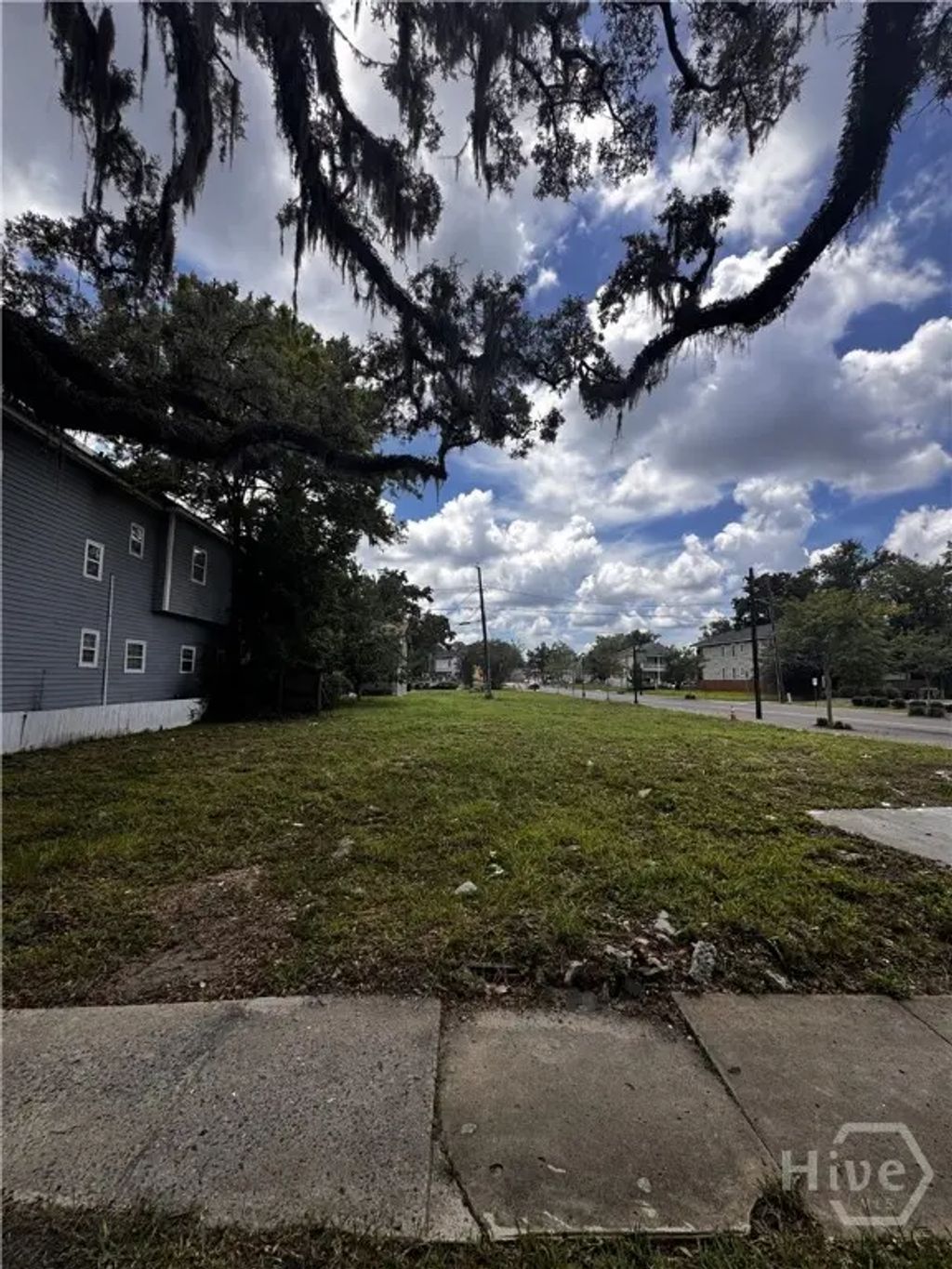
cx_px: 476
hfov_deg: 85.7
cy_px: 634
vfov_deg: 102.1
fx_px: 513
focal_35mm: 14
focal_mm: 2.22
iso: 50
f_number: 2.2
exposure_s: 1/2083
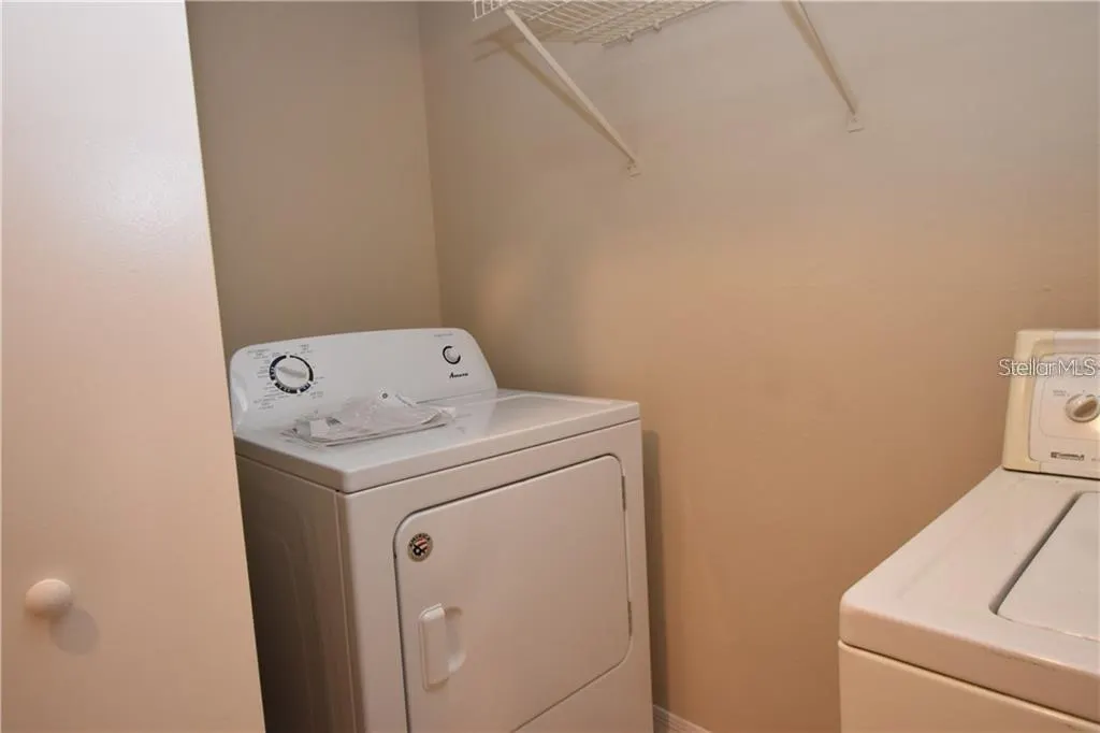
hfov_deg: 77.3
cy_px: 366
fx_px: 687
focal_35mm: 22
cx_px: 550
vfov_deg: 56.1
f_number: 4
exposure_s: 1/60
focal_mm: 15
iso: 1100
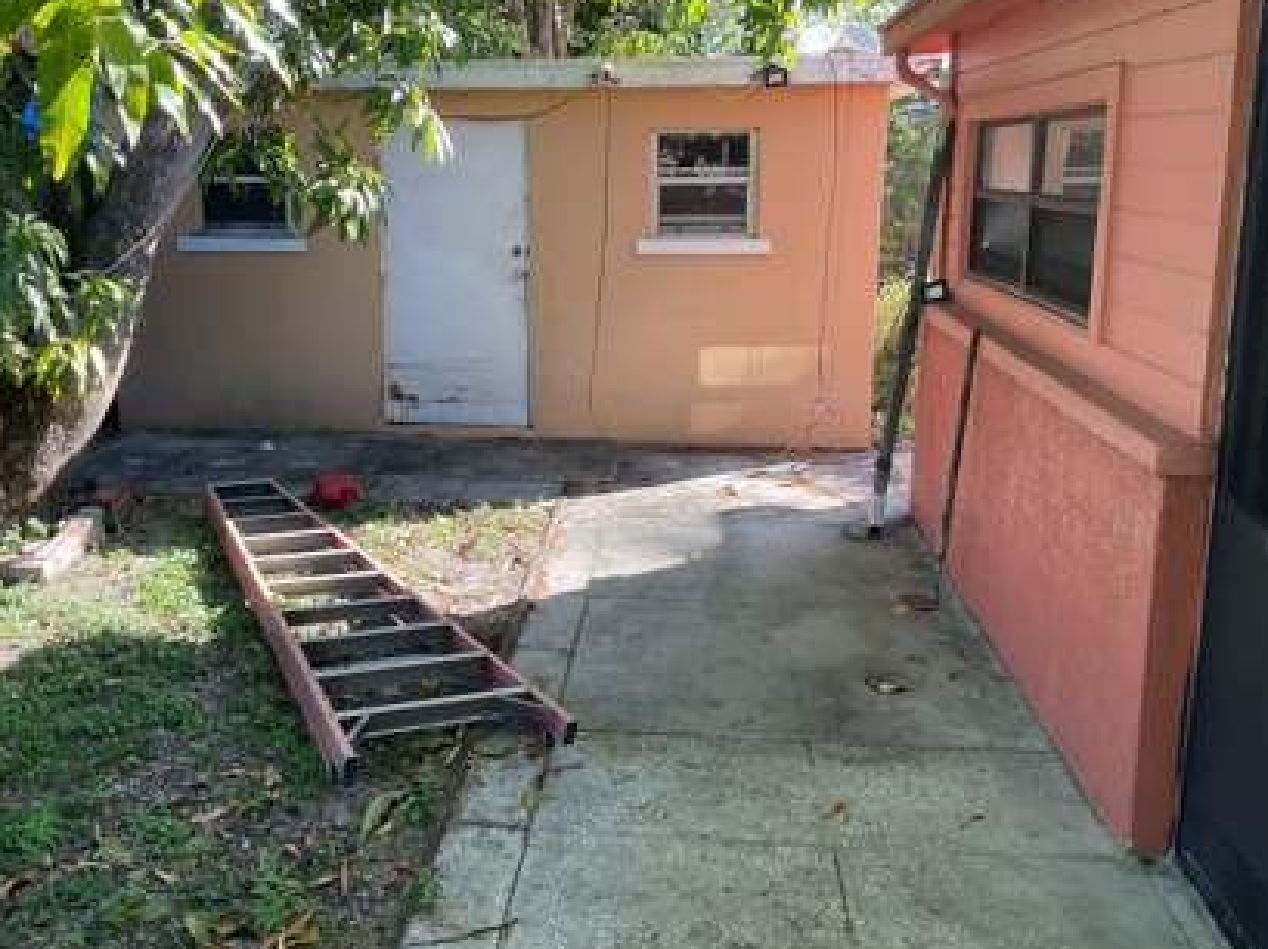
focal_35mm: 34
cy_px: 411
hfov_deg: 53.9
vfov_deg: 41.6
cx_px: 567
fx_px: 1244
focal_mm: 3
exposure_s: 1/120
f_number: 1.8
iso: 20
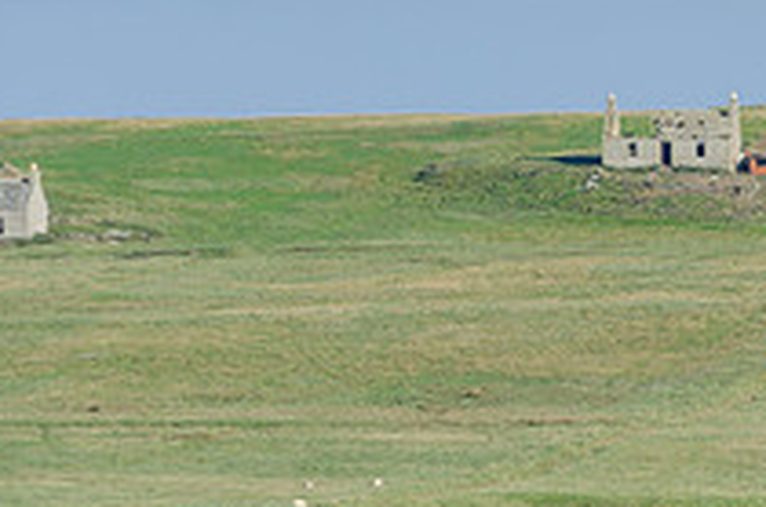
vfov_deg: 1.9
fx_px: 14946
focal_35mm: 704
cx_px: 974
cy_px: 62
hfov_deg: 2.9
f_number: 8
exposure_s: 1/200
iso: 100
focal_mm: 170
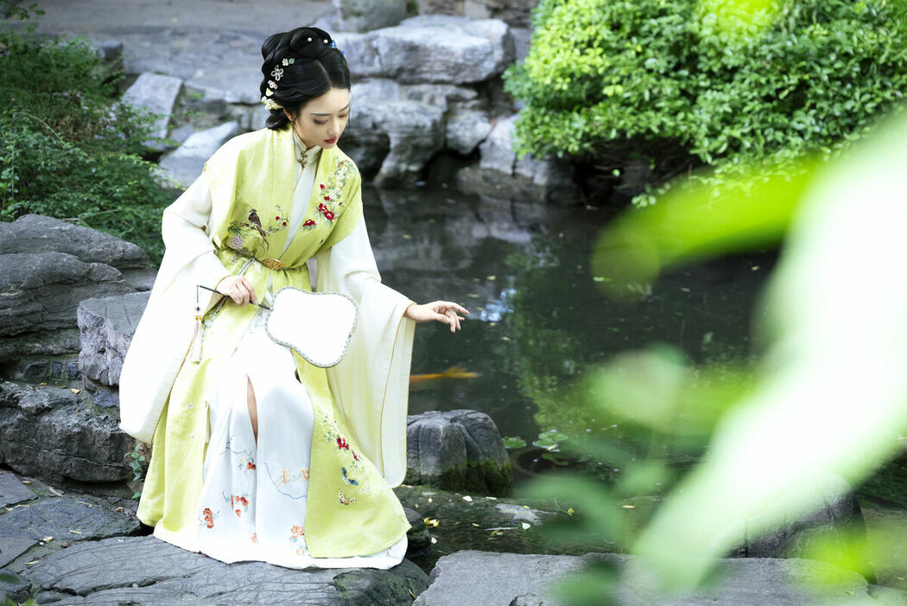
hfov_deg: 23.4
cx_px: 454
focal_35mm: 87
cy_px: 303
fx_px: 2193
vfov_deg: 15.7
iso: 800
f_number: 4
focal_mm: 87
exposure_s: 1/200
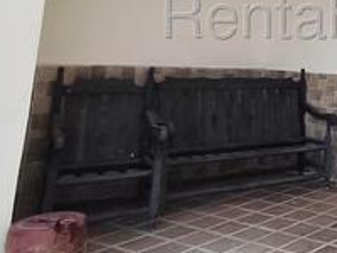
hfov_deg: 28.3
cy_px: 15
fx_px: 467
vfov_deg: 28.8
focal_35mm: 48
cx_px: 488
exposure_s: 1/742
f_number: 2.2
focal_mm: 1.65
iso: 50
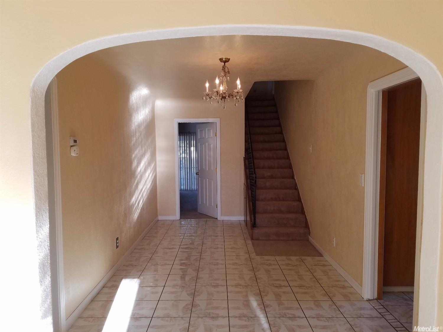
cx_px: 222
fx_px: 333
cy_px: 166
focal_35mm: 26
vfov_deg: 53.0
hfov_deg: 67.3
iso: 100
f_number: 1.7
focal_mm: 4.2
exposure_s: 1/120
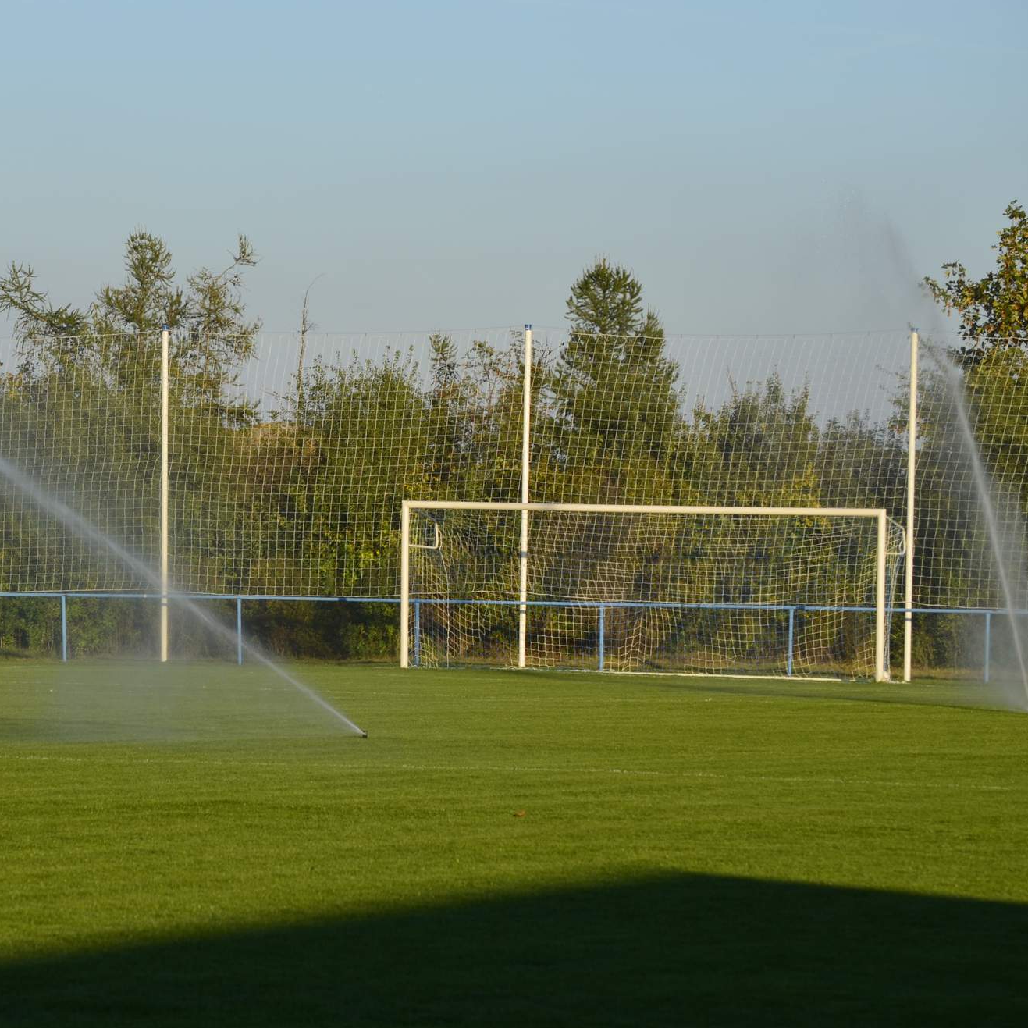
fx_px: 7526
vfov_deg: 7.8
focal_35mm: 224
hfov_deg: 7.8
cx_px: 290
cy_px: 514
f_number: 9
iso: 100
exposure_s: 1/320
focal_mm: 116
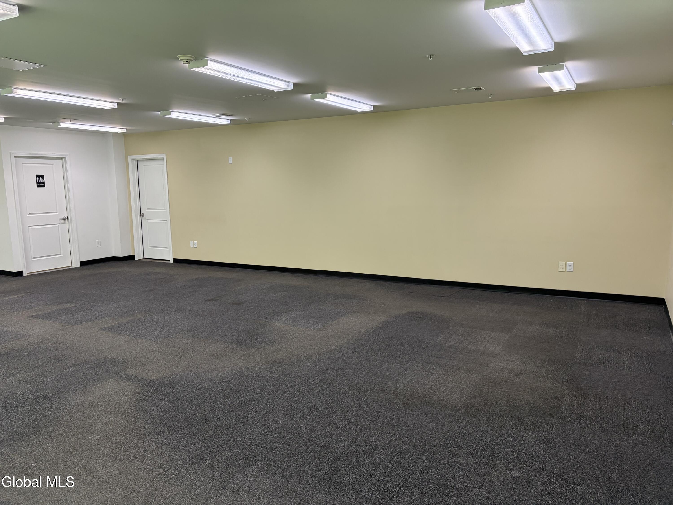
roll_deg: +1.2
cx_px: 336
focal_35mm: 26
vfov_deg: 53.1
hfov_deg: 67.3
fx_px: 505
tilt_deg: -7.1
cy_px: 252
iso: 125
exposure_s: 1/60
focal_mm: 5.96
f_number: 1.6
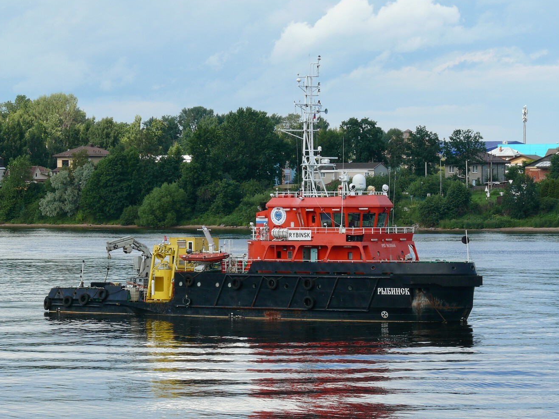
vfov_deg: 9.3
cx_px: 289
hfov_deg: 12.4
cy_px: 208
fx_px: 2568
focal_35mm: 159
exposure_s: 1/250
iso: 100
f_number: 5.6
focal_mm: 31.1
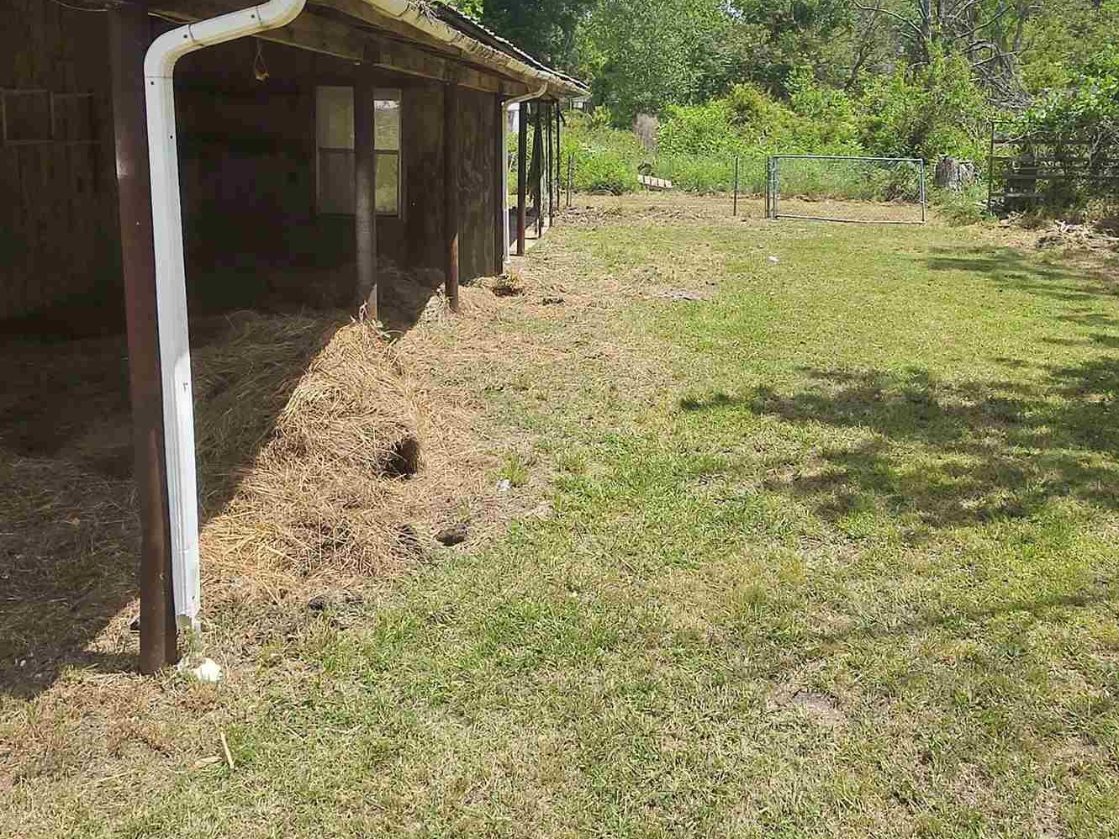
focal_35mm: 30
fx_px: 970
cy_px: 253
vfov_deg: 45.8
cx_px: 578
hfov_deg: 60.0
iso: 25
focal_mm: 1.7
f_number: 2.2
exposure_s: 1/1145
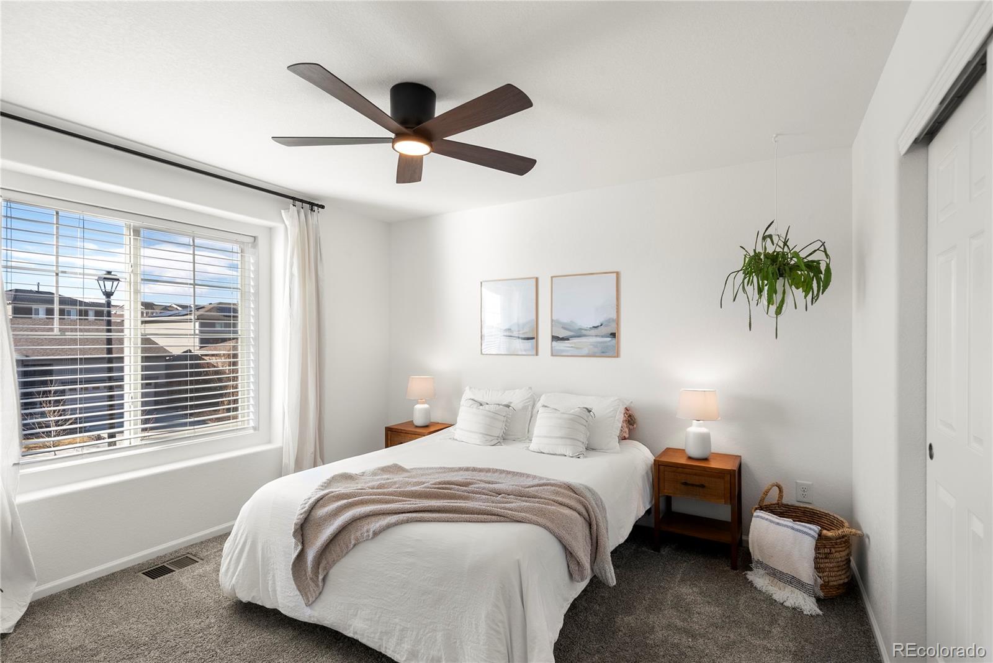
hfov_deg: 96.7
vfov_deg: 73.8
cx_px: 496
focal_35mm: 16
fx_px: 441
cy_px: 332
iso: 320
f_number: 8
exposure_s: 1/10
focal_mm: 16
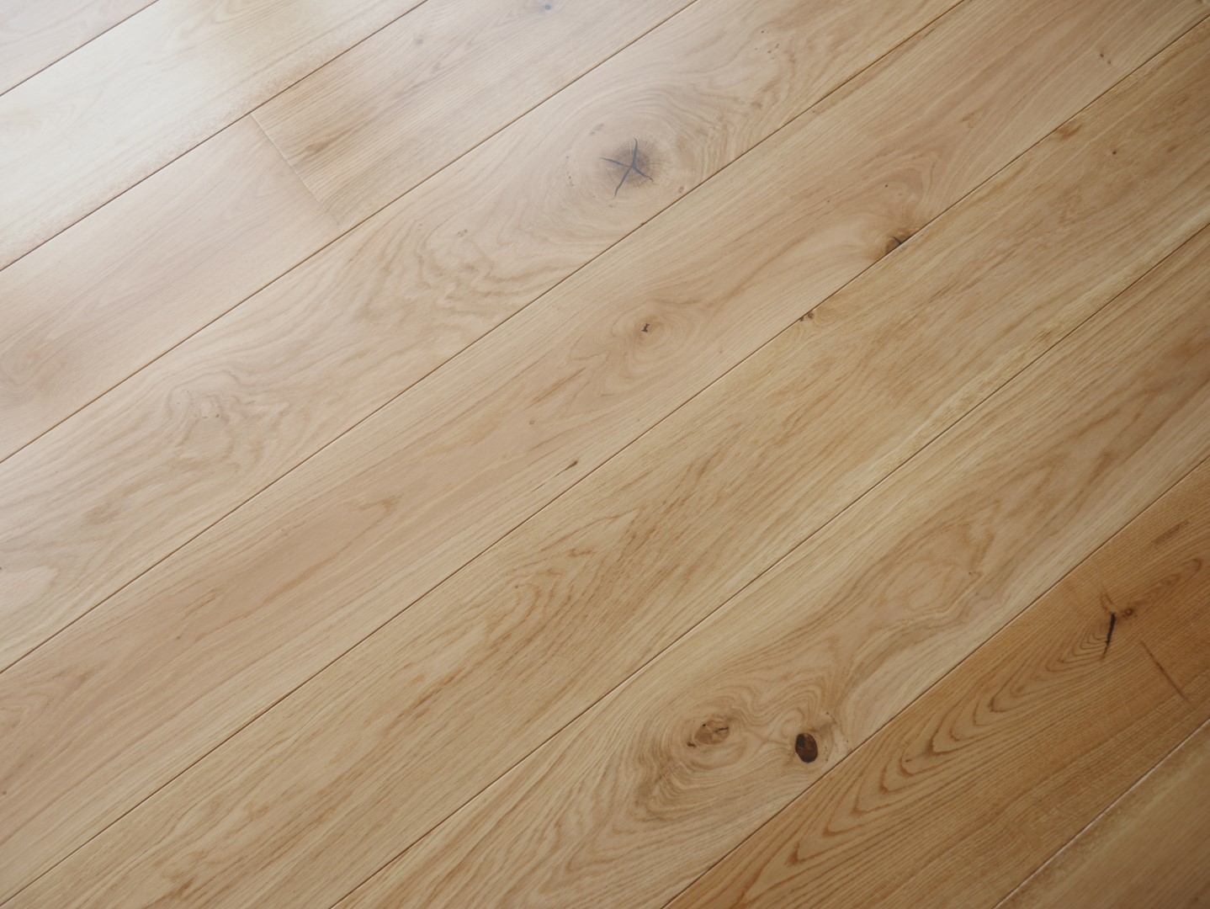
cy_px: 454
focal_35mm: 32
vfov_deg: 44.2
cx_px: 605
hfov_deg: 56.8
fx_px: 1119
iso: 200
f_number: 3.6
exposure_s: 1/80
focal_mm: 16
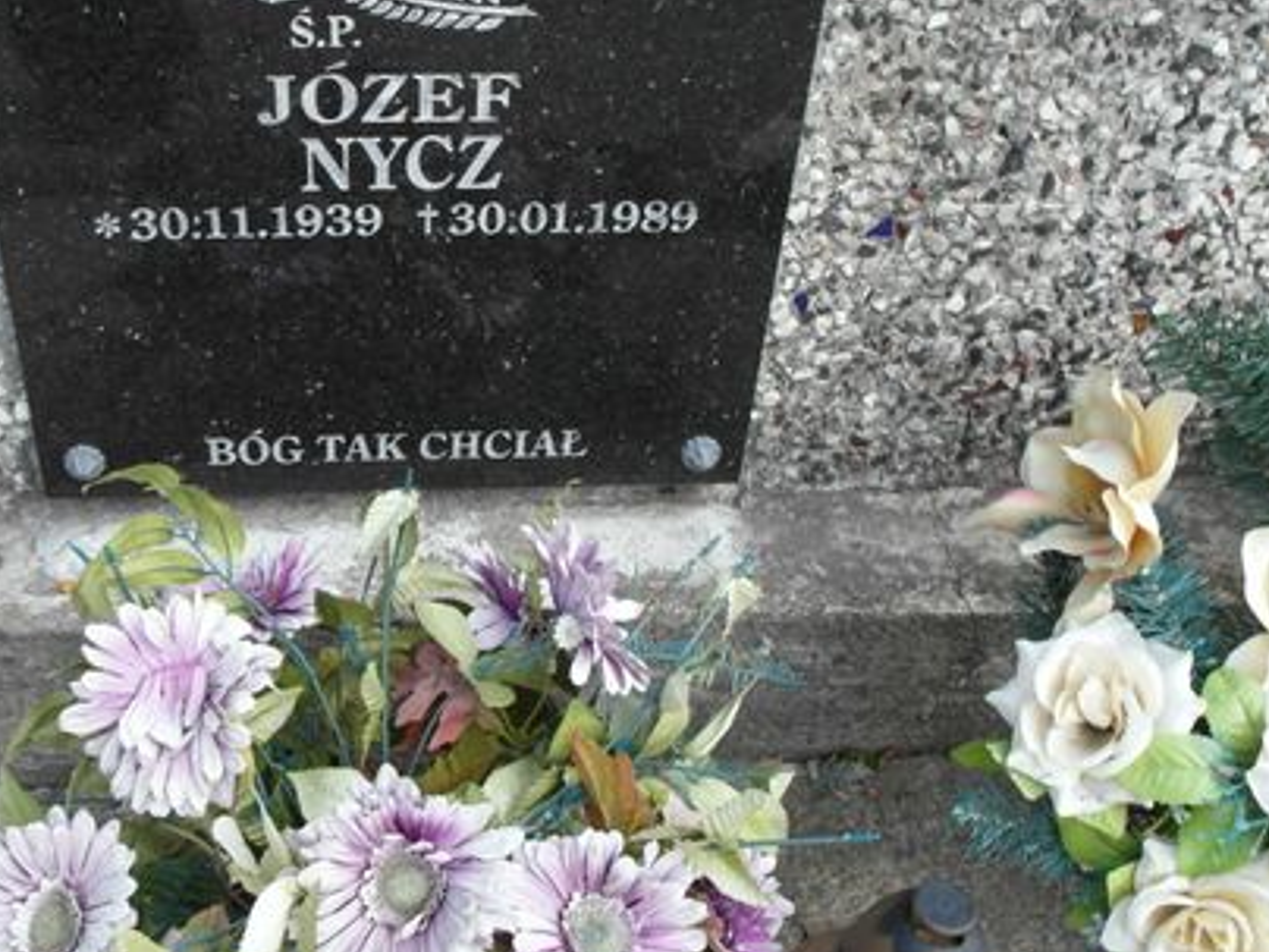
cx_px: 430
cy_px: 440
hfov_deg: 48.2
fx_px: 1393
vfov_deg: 37.7
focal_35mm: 38
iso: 80
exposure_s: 1/180
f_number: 3.9
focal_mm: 5.2
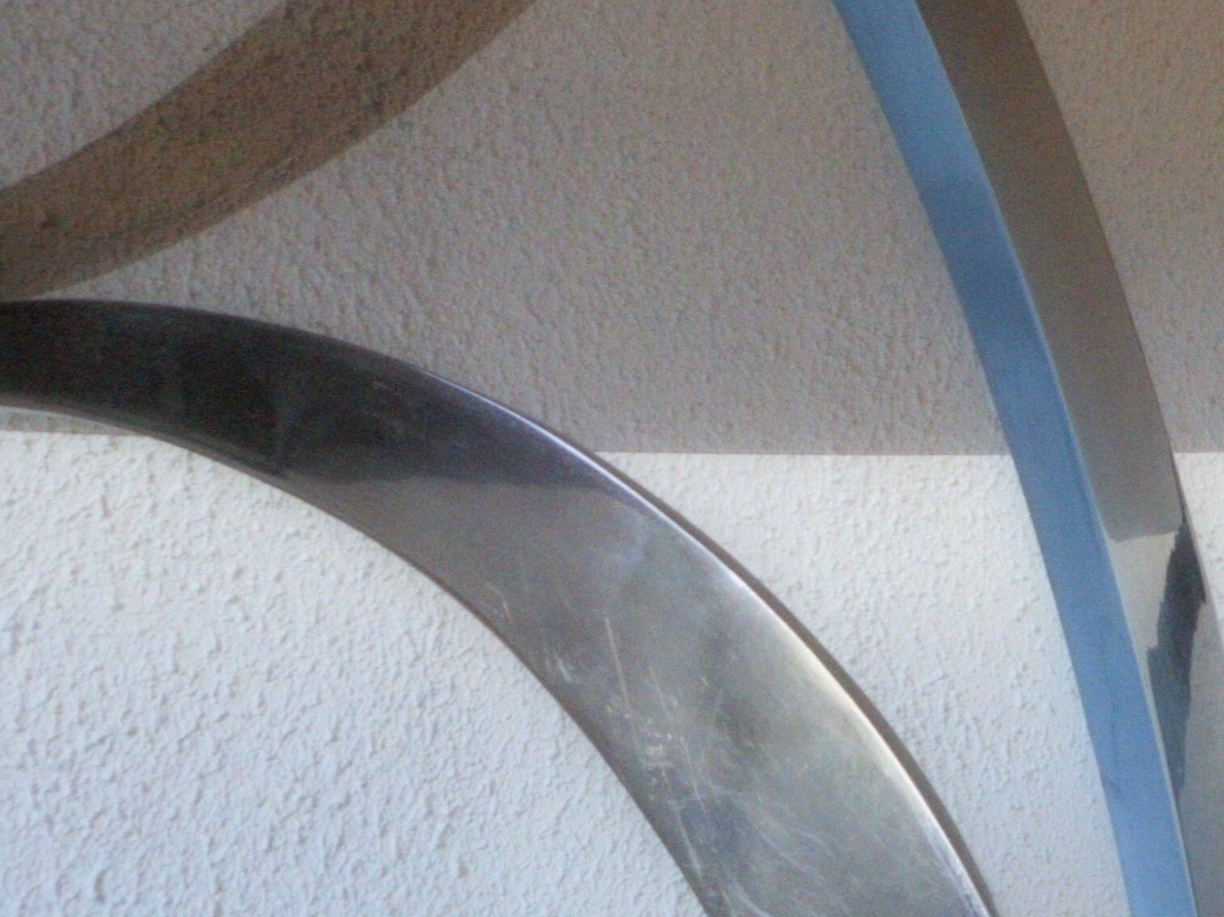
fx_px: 3005
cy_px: 344
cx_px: 1538
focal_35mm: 85
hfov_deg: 21.1
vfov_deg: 17.3
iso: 360
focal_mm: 4.5
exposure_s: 1/30
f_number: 3.7
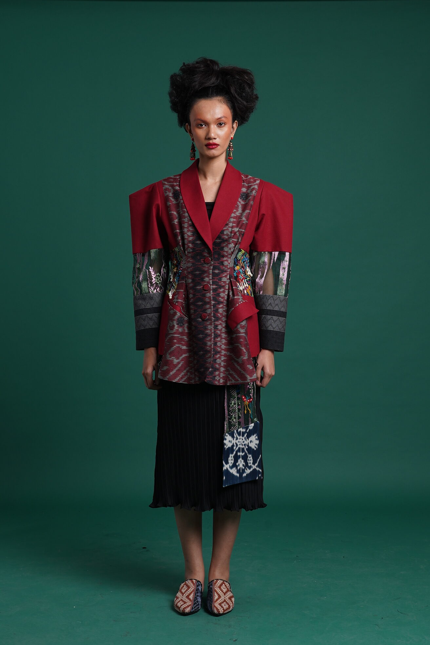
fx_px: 1182
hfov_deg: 20.6
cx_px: 215
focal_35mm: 66
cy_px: 322
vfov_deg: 30.5
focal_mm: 44
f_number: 10
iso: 200
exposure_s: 1/125
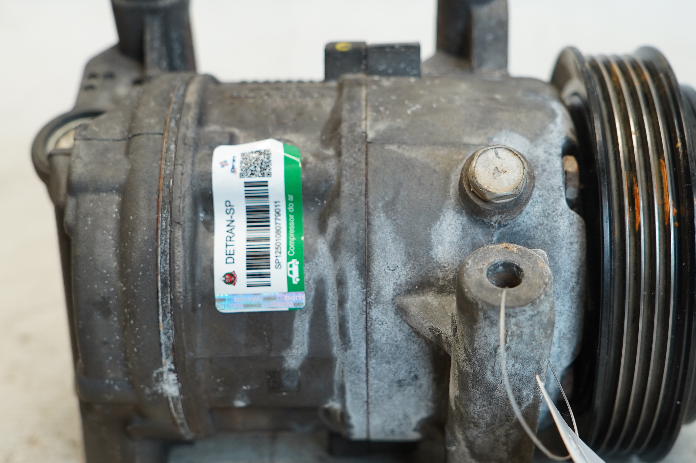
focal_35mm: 59
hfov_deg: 34.0
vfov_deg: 23.0
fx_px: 1140
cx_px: 358
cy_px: 237
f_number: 4
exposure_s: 1/60
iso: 250
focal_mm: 30
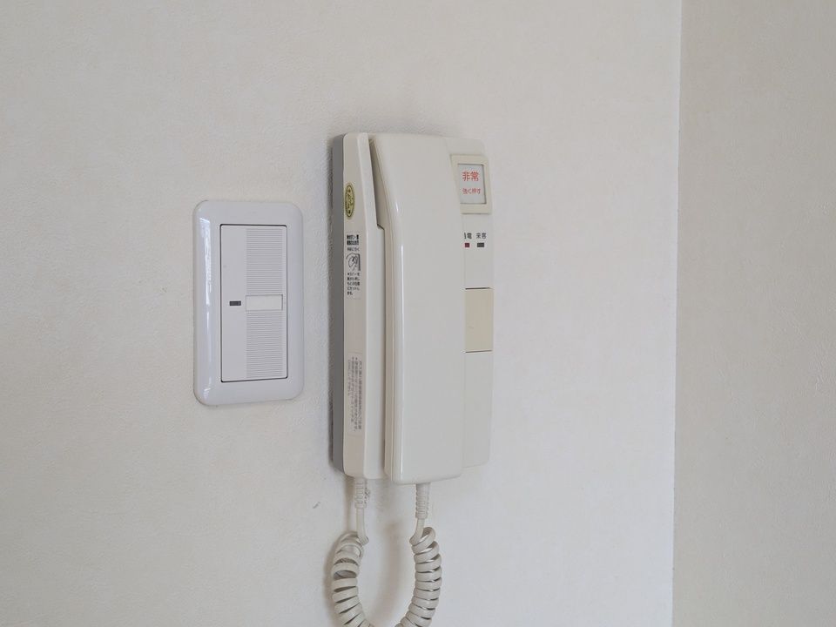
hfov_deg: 37.5
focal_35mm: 51
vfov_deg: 28.6
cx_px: 418
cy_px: 314
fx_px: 1232
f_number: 1.89
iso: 105
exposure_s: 1/120
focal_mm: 5.43
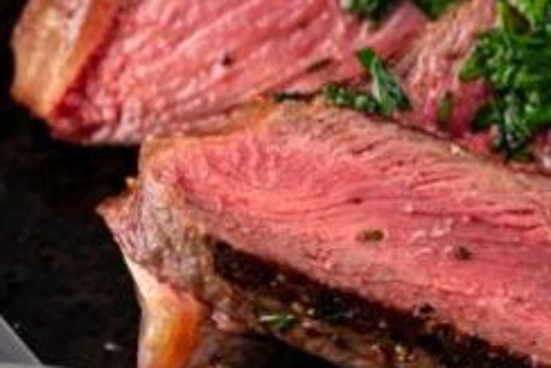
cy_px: -47
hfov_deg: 4.6
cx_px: 1057
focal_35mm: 441
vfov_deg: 3.1
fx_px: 6753
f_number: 9
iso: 100
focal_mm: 105
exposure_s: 1/100
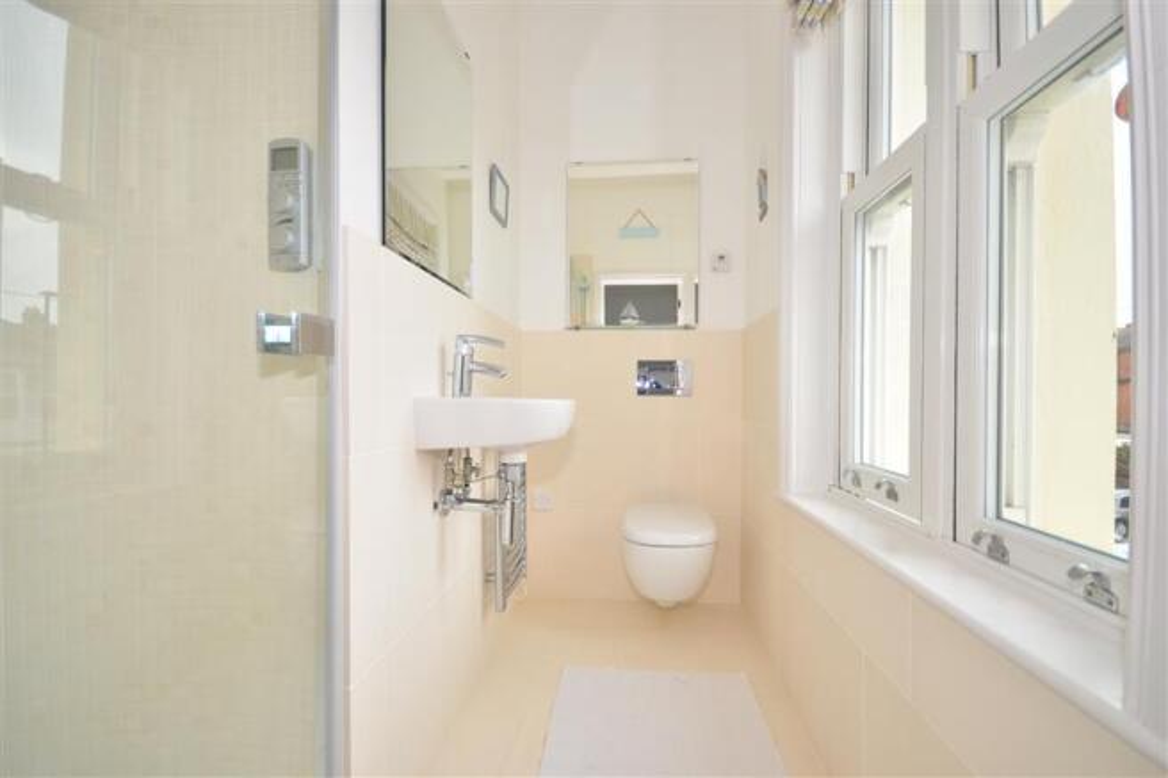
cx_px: 584
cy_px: 389
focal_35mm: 15
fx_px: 487
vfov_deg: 77.3
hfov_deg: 100.4
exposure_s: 1/25
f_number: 5
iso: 200
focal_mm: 10
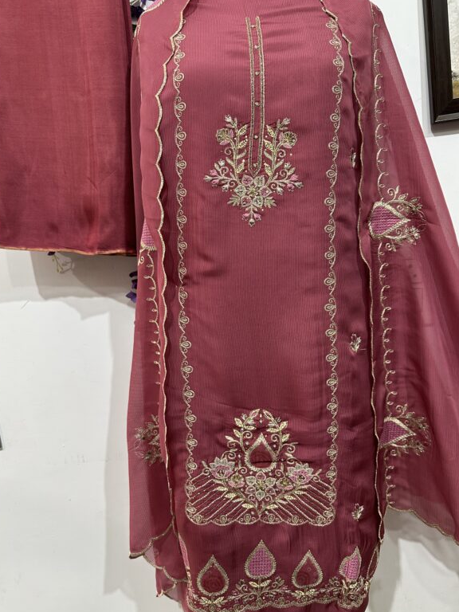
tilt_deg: -11.1
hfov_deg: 54.9
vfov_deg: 69.4
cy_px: 298
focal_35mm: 25
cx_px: 227
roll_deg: +5.0
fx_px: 442
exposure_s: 1/100
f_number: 1.78
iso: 200
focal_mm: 6.86
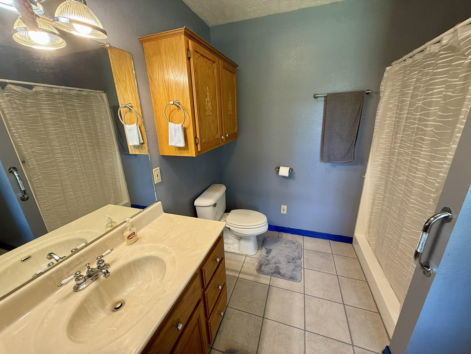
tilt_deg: -17.5
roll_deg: +1.6
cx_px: 236
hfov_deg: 102.1
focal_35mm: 14
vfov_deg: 85.7
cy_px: 177
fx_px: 190
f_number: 2.2
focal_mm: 2.22
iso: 200
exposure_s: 1/60
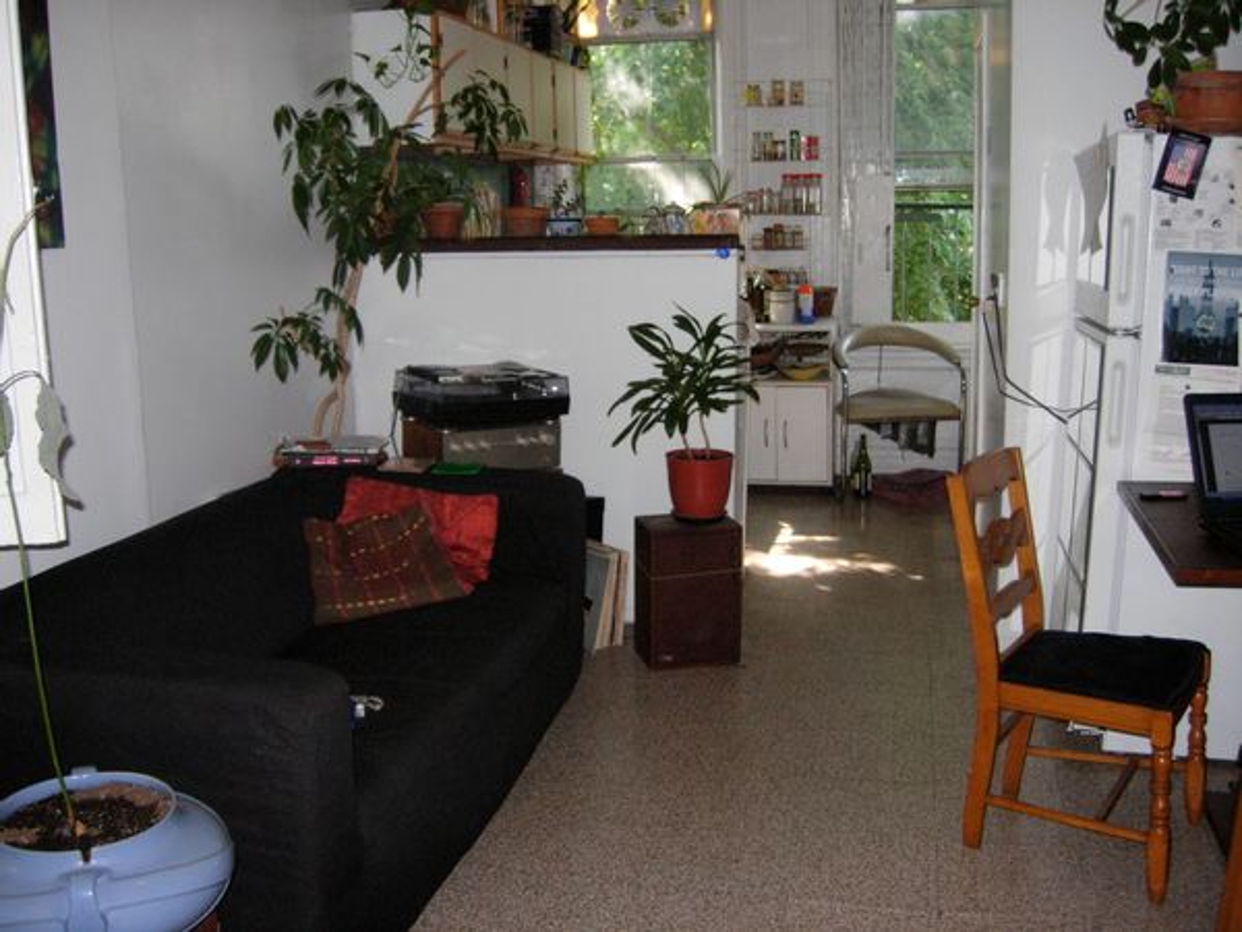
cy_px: 466
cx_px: 621
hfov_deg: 51.4
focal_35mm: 36
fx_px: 1292
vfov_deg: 39.7
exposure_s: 1/124
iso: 194
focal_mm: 7.5
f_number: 2.7
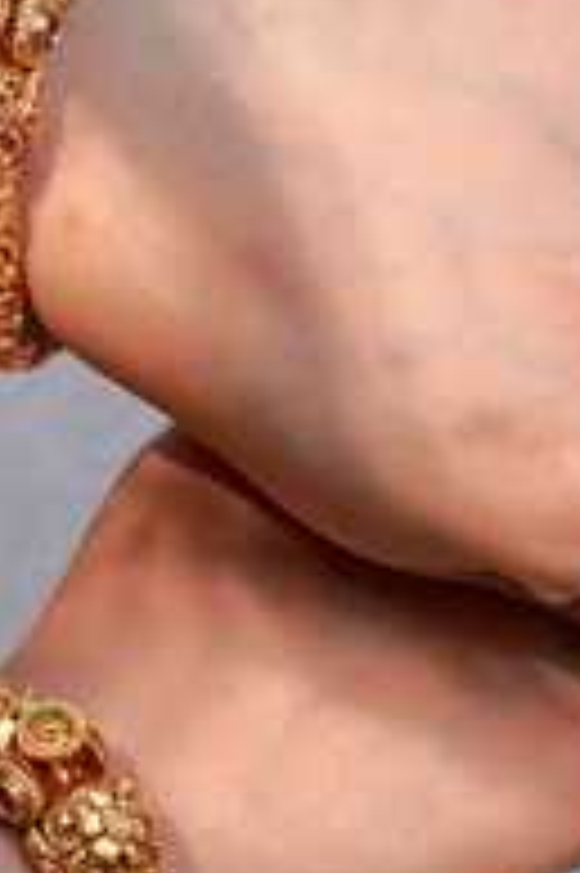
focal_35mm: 142
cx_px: 63
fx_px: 3446
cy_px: 461
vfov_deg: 14.4
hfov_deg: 9.6
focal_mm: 35
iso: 100
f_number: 5.6
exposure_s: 1/125
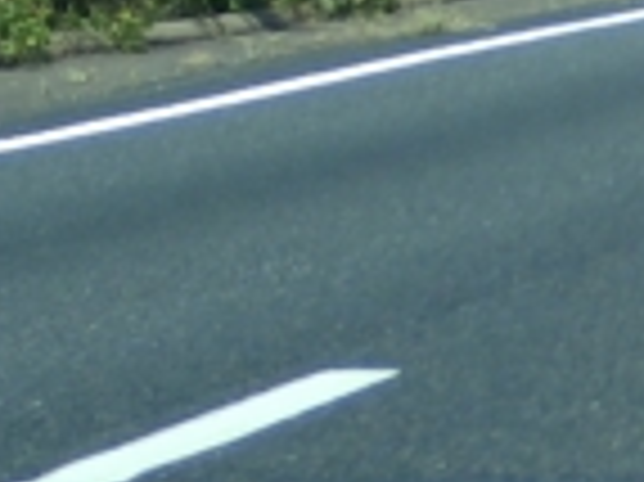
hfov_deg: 4.1
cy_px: -786
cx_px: -1148
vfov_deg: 3.1
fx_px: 8718
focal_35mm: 469
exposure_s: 1/500
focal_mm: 15.1
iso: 80
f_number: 4.4
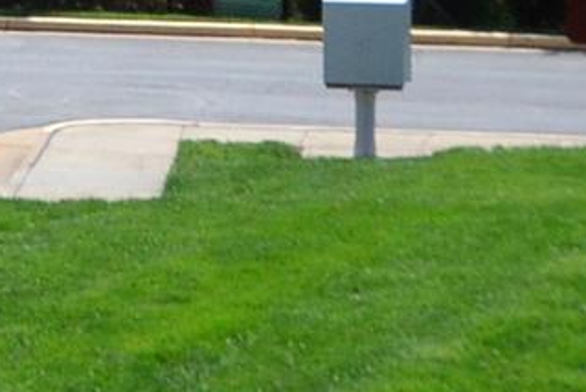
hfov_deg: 10.2
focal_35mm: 192
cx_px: -391
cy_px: -495
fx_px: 3127
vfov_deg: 6.8
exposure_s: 1/8000
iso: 800
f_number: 3.5
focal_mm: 20
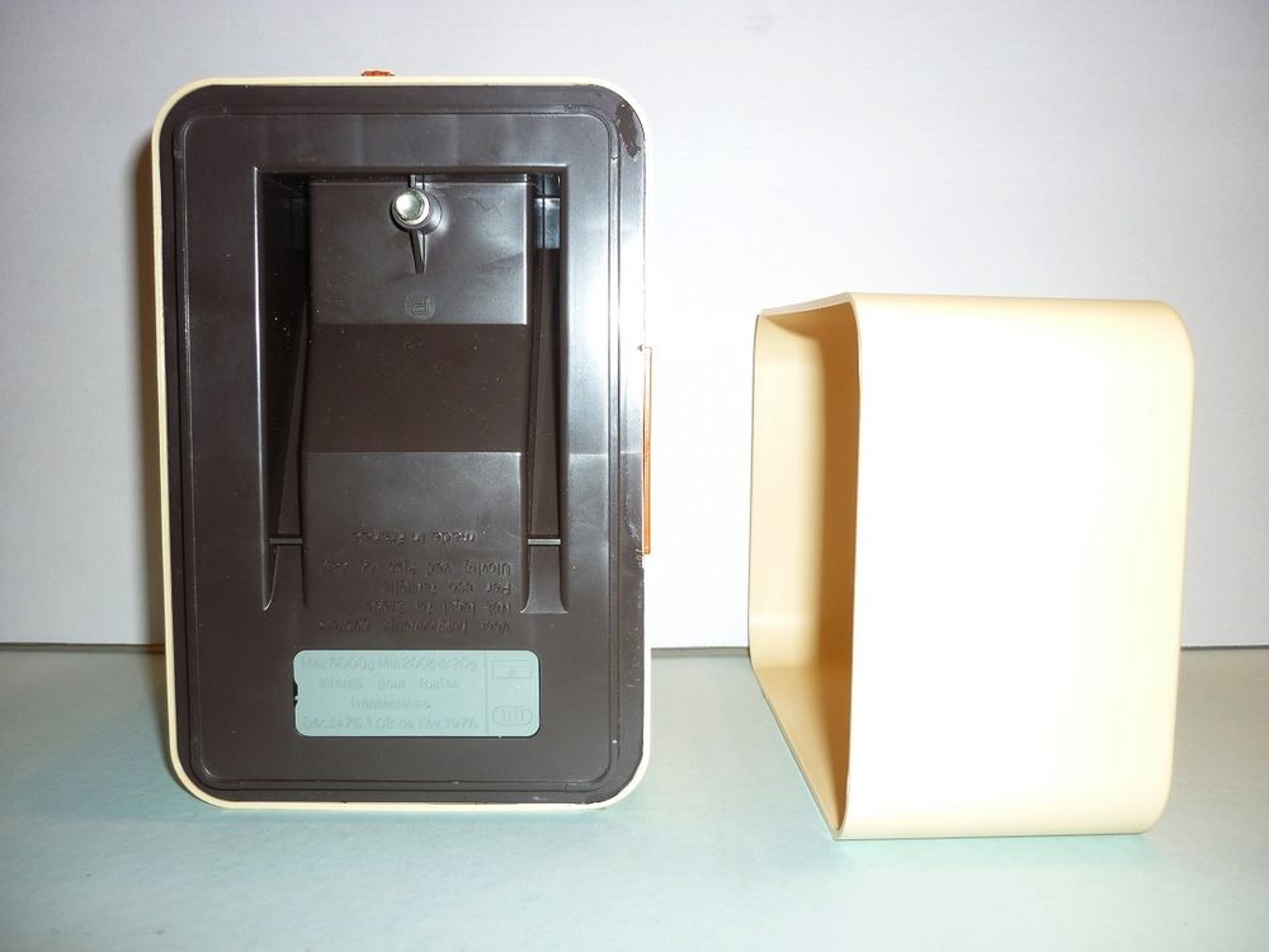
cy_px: 476
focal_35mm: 33
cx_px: 634
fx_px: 1210
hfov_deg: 55.4
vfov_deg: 42.9
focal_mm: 5.5
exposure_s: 1/30
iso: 100
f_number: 2.8
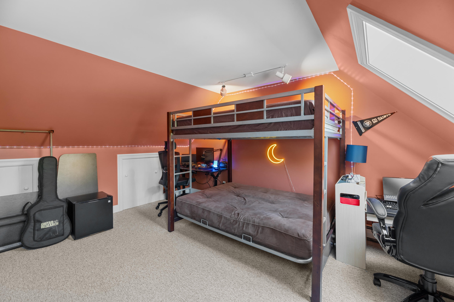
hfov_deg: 104.3
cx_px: 227
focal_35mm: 14
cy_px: 151
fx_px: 176
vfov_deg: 81.1
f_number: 9
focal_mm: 14
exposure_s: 1/1.25
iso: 320
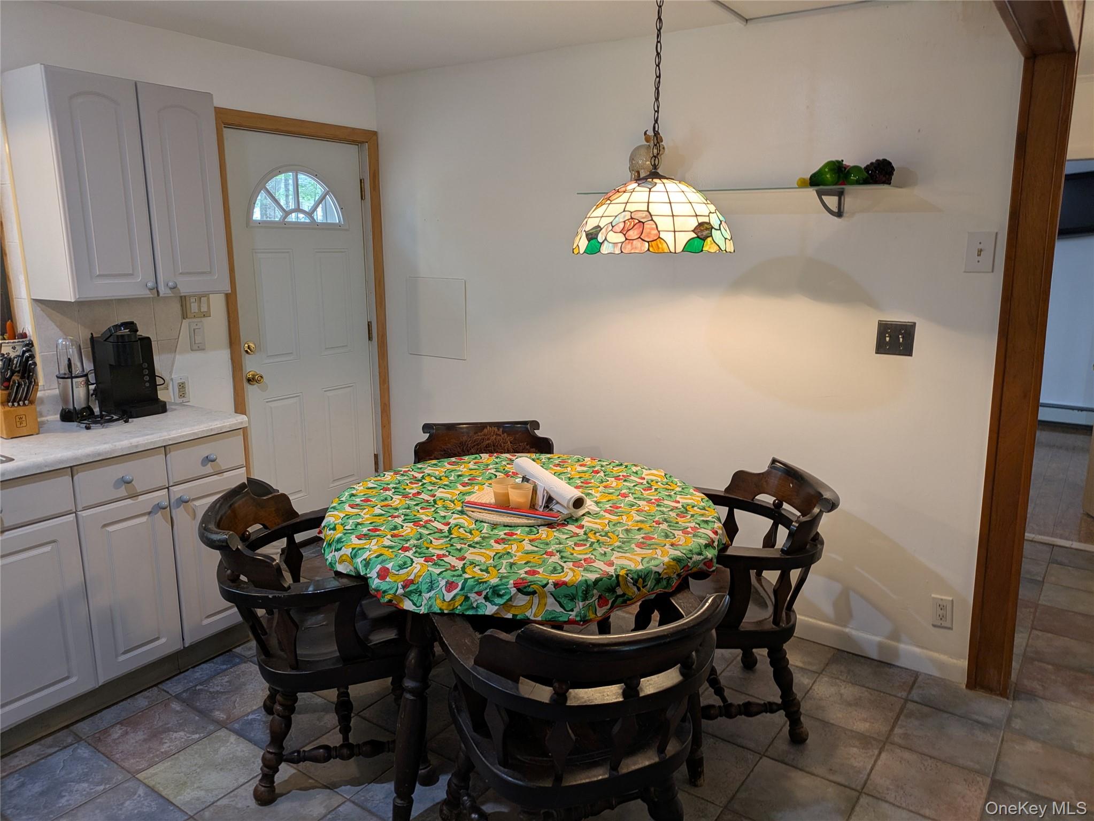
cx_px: 547
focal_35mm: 25
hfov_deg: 69.4
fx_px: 790
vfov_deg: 54.9
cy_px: 410
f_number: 1.89
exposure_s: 1/24
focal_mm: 5.43
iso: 44
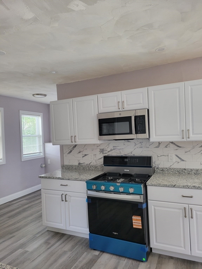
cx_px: 101
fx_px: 202
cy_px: 134
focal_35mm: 26
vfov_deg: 67.3
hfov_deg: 53.1
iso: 200
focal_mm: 5.4
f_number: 1.8
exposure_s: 1/60
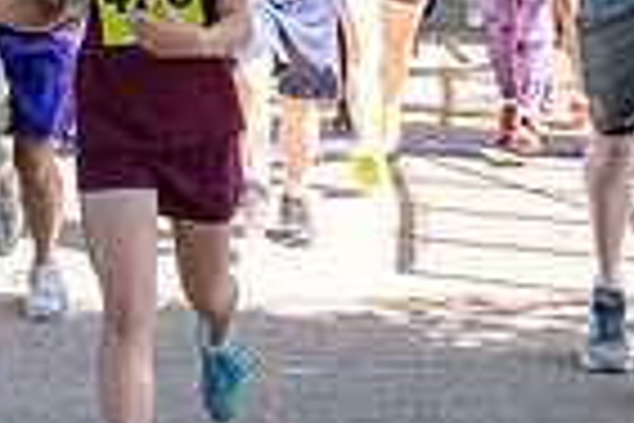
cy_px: -189
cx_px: 310
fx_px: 2606
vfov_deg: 9.1
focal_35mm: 148
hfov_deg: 13.9
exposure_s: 1/400
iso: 500
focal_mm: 24
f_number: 5.6
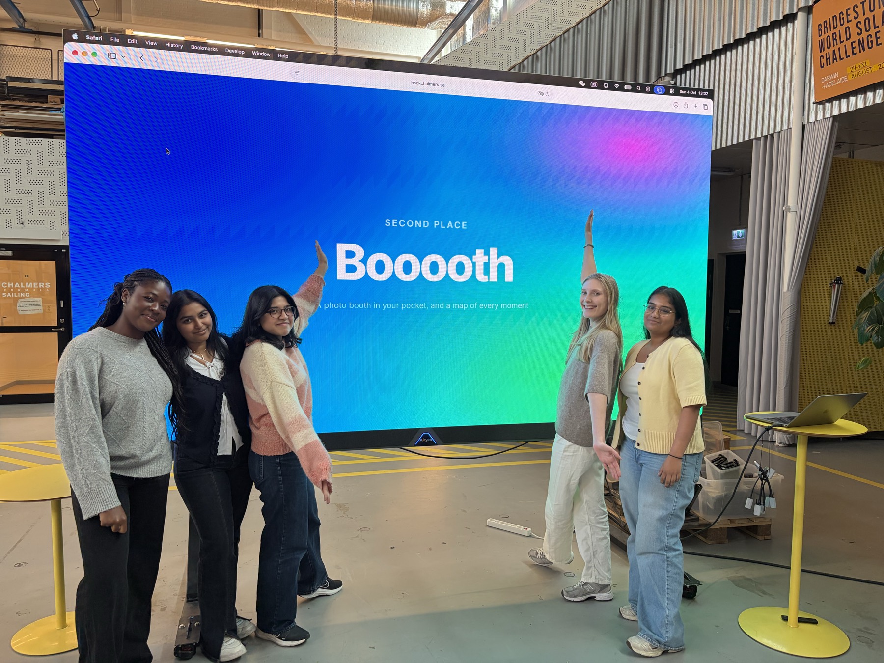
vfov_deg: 53.1
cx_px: 442
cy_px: 332
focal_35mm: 26
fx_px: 664
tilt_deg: -4.1
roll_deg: -0.7
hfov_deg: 67.3
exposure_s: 1/107
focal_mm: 5.96
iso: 125
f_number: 1.6
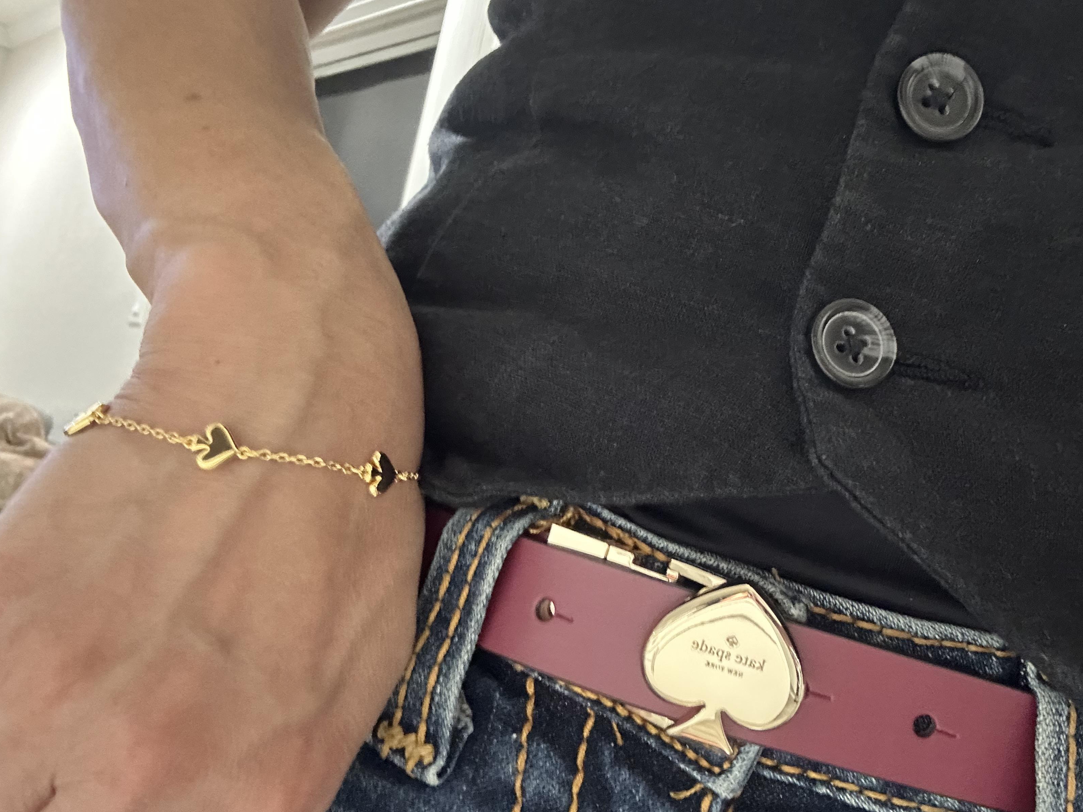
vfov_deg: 48.2
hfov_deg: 61.1
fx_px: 907
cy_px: 408
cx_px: 657
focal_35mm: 29
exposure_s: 1/20
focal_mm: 2.69
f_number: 1.9
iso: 640
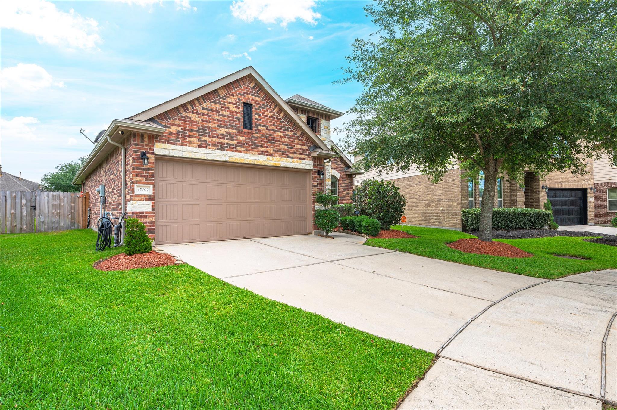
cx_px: 308
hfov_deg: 90.0
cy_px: 205
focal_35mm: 18
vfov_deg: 67.3
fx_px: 308
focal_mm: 18
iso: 125
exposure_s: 1/125
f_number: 10
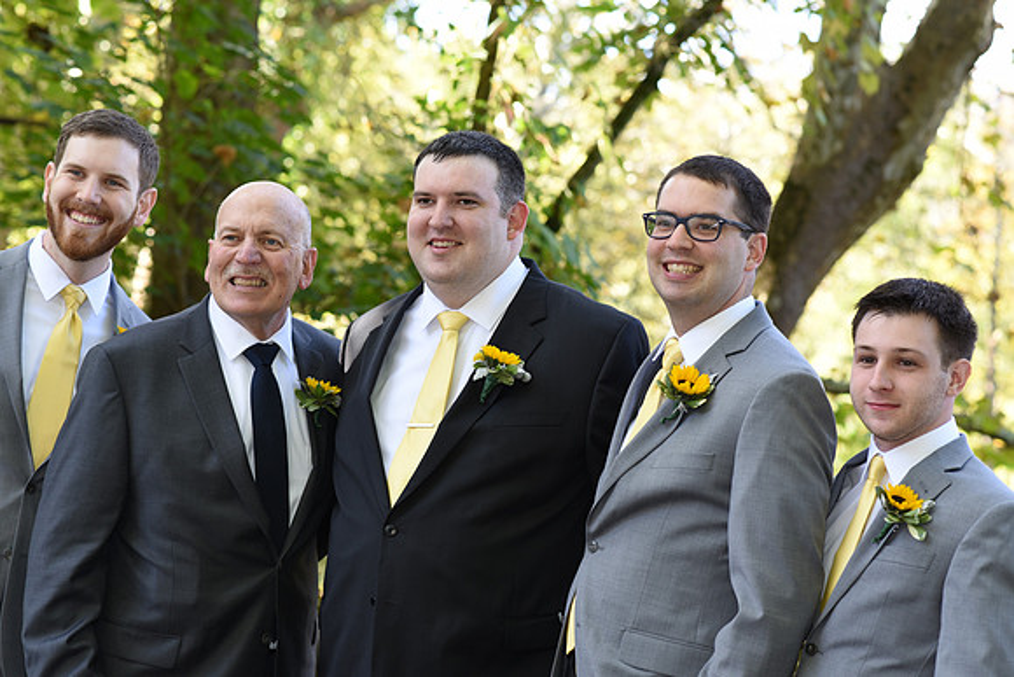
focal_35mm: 85
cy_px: 338
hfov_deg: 23.9
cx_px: 507
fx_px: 2395
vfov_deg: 16.1
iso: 500
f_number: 4.5
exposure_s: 1/200
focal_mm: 85
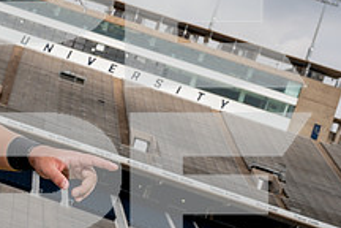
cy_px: 197
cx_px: -90
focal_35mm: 85
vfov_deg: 15.9
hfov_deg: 21.8
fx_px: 805
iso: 100
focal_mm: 31
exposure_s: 1/800
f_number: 5.6
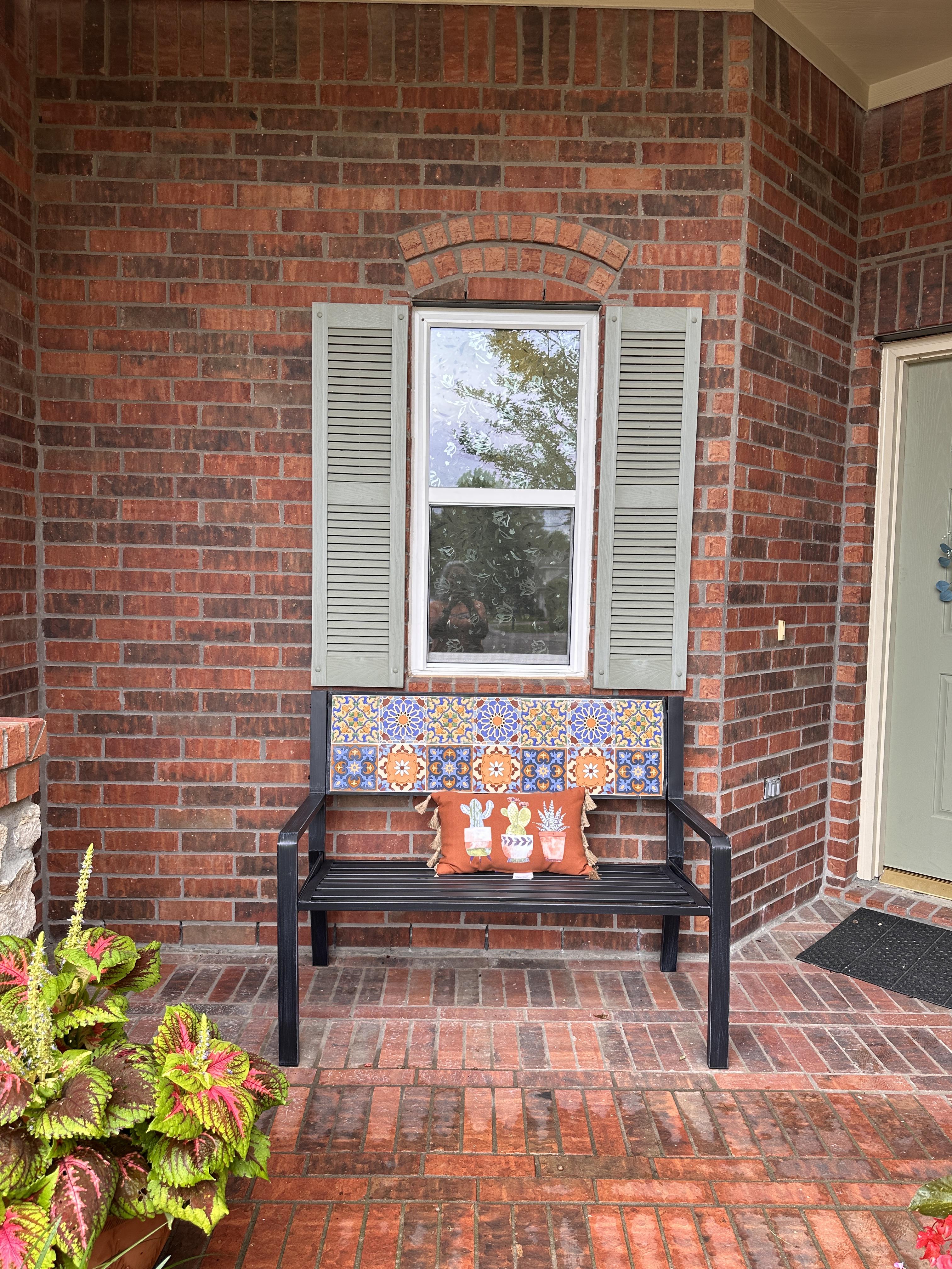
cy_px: 634
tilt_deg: -3.4
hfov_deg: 56.8
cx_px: 476
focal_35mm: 24
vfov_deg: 71.6
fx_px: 880
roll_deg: -1.8
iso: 64
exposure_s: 1/121
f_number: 1.78
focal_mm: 6.86
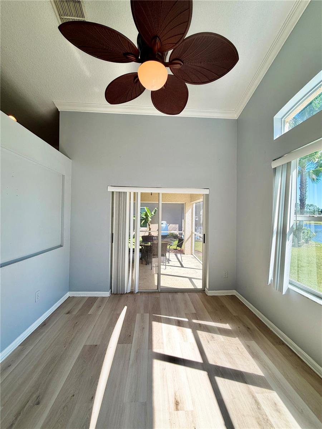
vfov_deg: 102.1
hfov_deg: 85.7
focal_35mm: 14
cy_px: 214
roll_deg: -1.0
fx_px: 174
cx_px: 161
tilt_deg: -1.0
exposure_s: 1/416
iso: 64
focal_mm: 2.22
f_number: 2.2
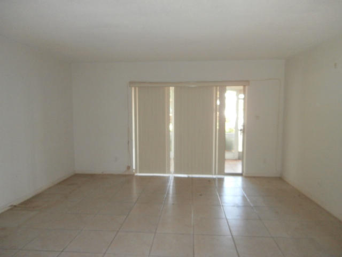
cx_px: 171
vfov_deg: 56.8
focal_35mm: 24
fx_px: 237
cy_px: 128
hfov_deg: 71.6
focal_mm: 4.2
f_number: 3
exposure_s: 1/30
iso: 200
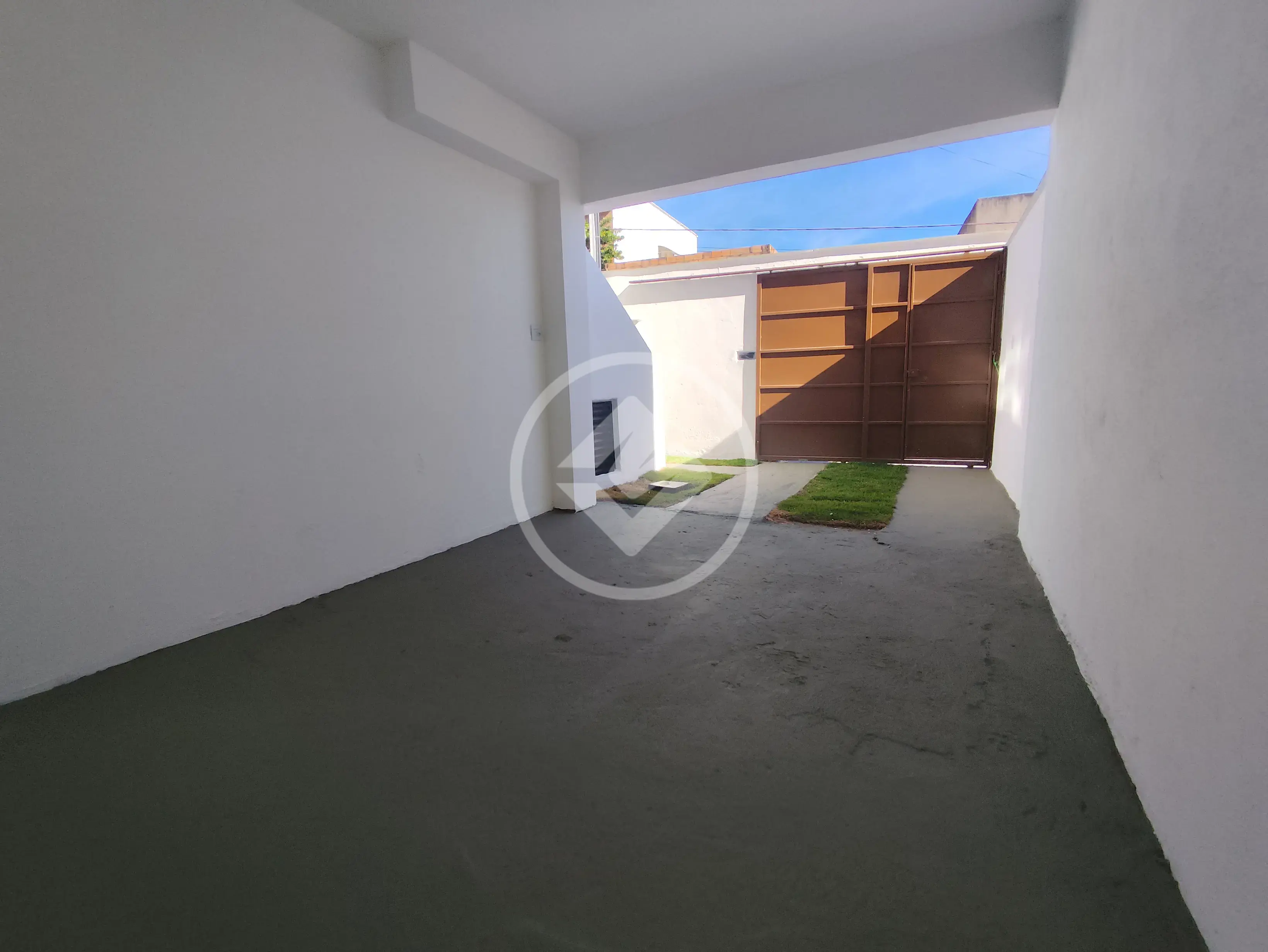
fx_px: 586
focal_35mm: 16
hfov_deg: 94.5
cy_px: 476
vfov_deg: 78.2
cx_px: 634
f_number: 2.2
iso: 50
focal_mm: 1.65
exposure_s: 1/1122
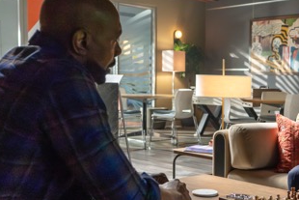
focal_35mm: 58
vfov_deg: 23.3
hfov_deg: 33.9
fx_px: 482
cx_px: 214
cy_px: 140
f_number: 3.2
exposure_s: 1/100
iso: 2500
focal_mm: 24
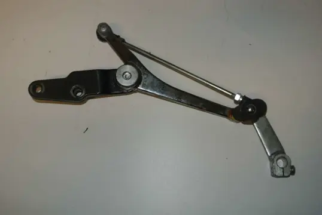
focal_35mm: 36
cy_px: 108
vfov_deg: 37.0
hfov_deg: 53.1
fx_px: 322
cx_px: 161
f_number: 4
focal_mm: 13.6
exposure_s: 1/60
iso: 200
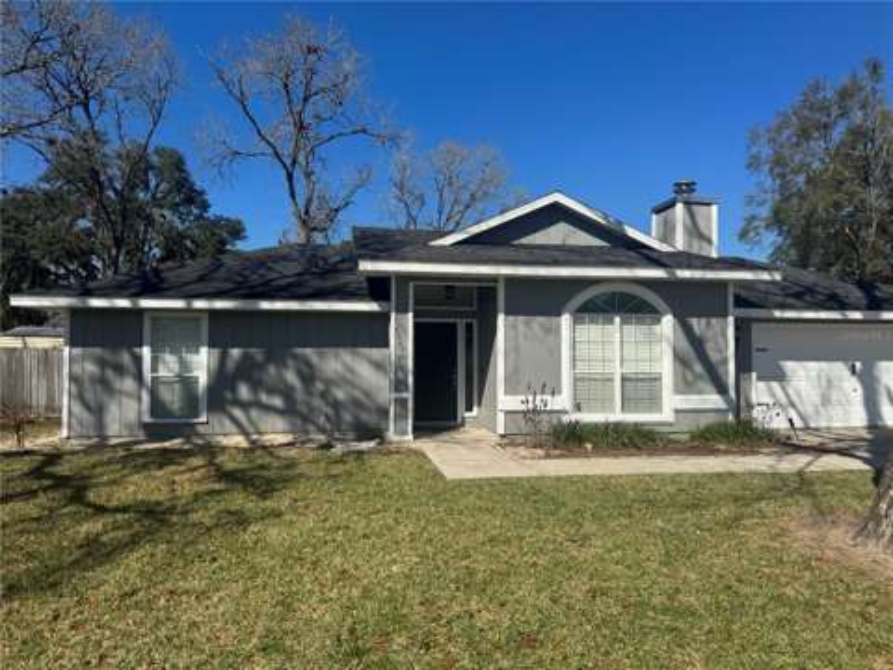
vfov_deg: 56.8
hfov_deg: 71.6
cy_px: 335
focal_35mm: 24
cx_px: 446
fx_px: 619
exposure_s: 1/6410
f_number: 1.78
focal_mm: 6.76
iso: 80
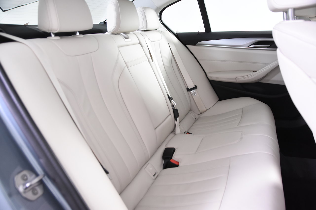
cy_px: 105
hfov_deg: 61.9
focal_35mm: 30
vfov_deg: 43.6
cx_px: 158
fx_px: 263
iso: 1600
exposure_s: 1/40
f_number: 3.2
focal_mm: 20
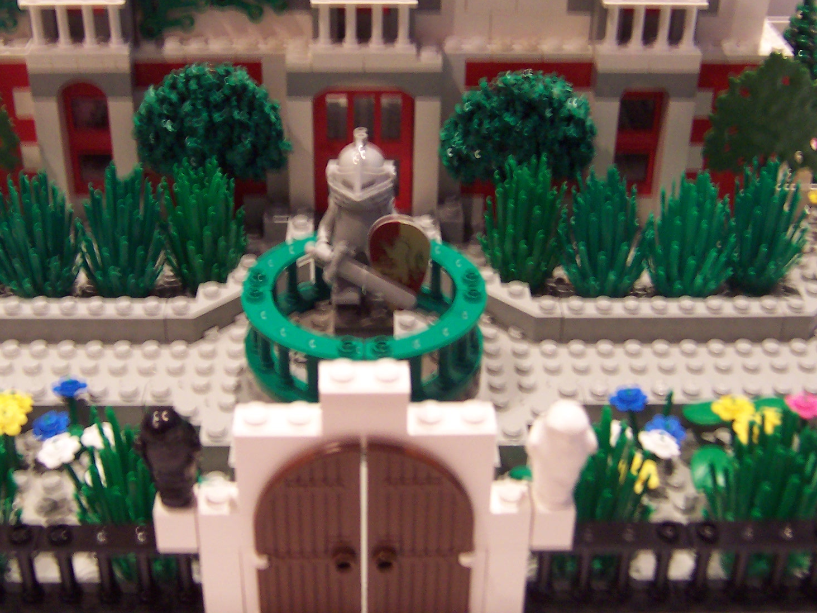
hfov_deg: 38.2
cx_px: 375
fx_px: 1180
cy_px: 223
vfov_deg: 29.0
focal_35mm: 50
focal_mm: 5.6
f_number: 2.8
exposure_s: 1/8
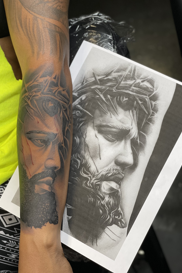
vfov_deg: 30.1
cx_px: 83
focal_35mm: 67
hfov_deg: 20.3
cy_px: 136
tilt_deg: -52.1
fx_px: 508
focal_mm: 7.5
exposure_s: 1/120
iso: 125
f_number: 2.2
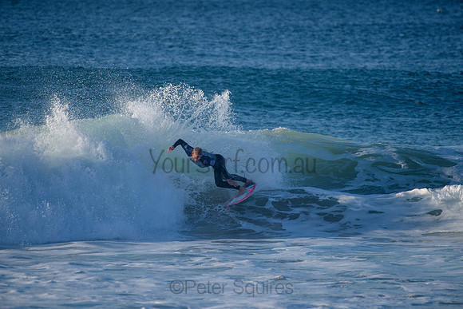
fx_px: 6942
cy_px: 147
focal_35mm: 540
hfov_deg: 3.8
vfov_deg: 2.5
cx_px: 232
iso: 360
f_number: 5.6
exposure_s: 1/2000
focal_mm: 500
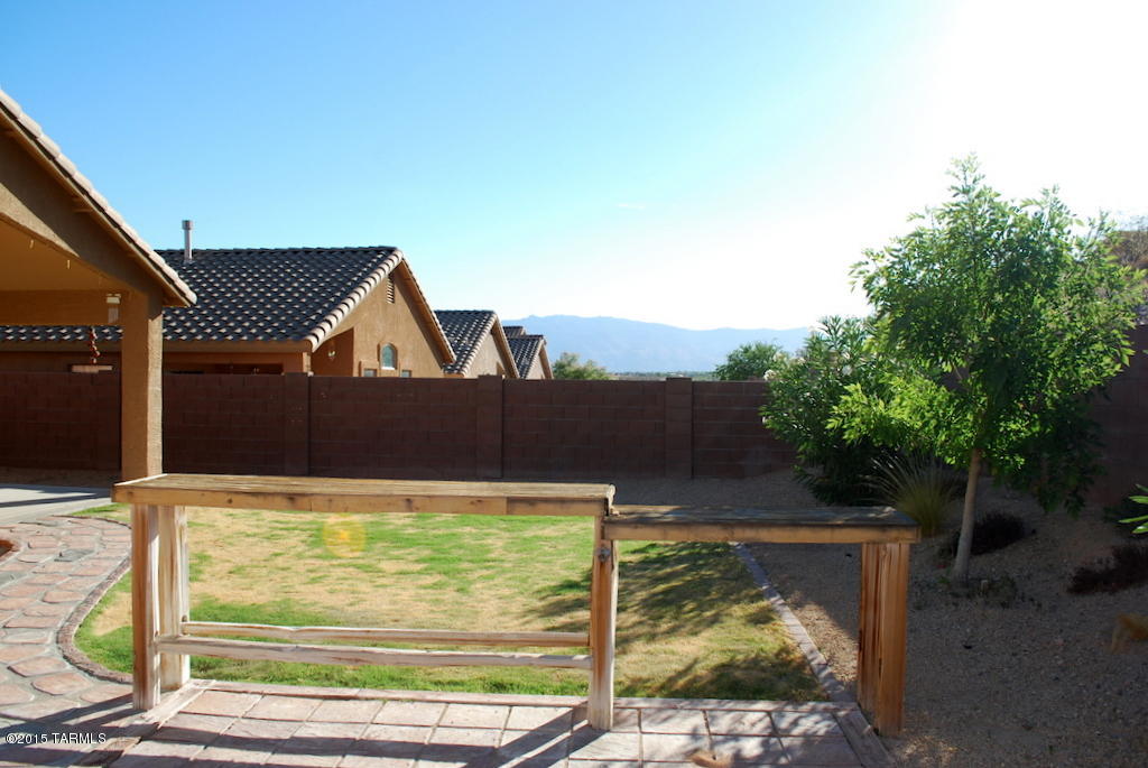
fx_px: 862
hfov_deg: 67.3
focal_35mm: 27
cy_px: 384
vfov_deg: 48.0
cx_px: 574
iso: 100
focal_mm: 18
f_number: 7.1
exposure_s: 1/200
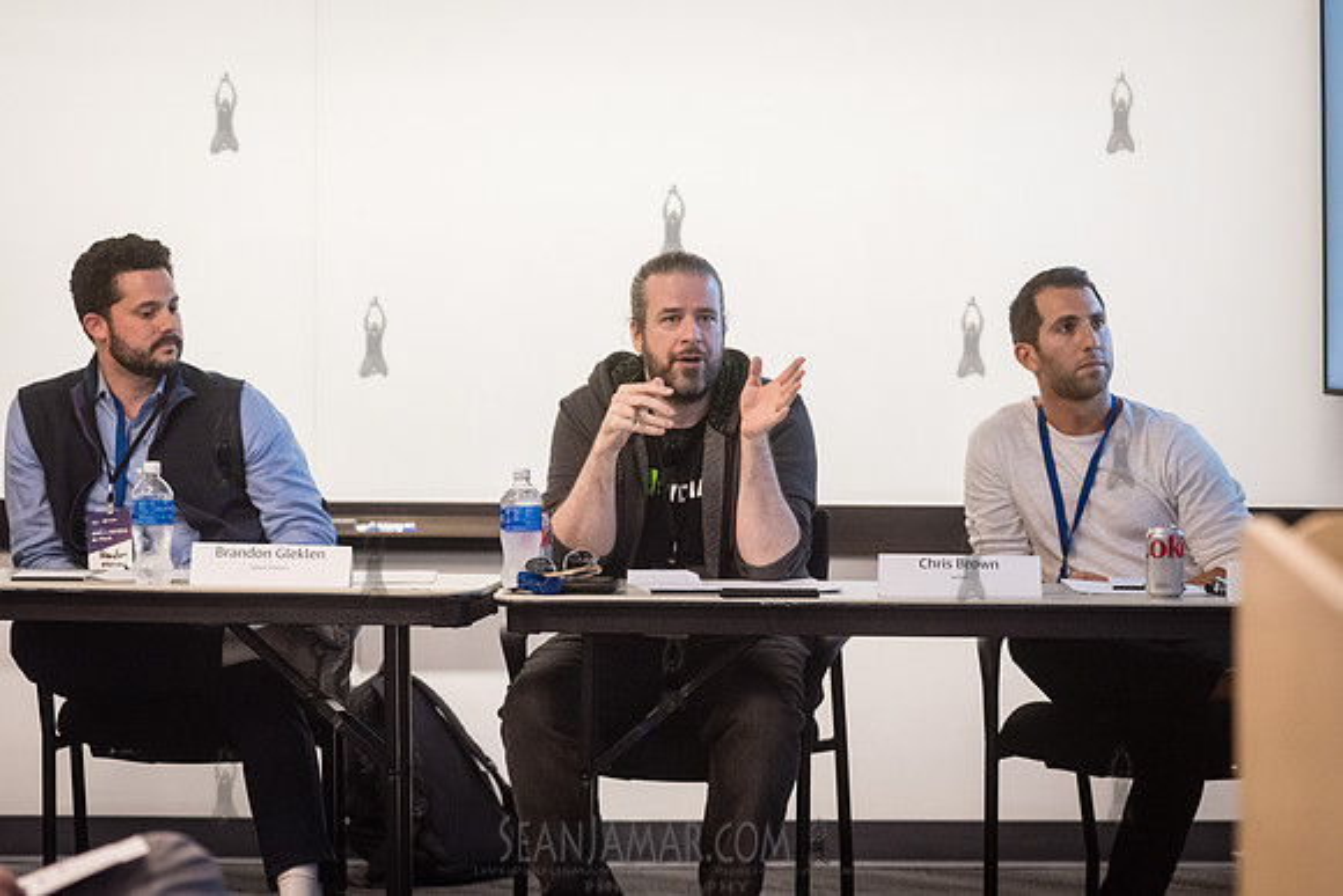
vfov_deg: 10.8
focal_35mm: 127
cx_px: 672
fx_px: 4724
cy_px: 448
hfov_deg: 16.2
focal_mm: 125
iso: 4000
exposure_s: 1/250
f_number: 4.5
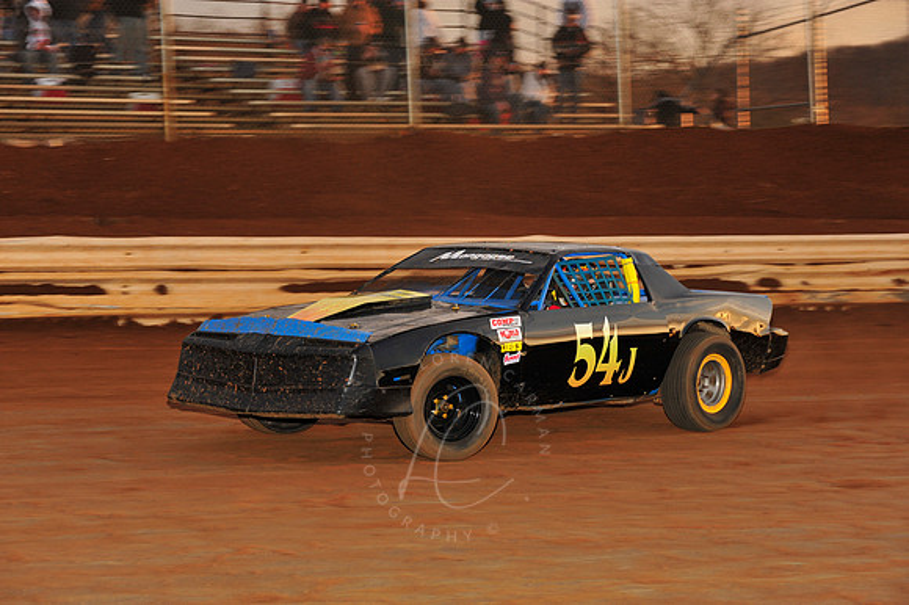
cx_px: 454
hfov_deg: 19.5
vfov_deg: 13.0
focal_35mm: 105
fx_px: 2650
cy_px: 302
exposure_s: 1/250
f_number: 7.1
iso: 640
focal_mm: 105
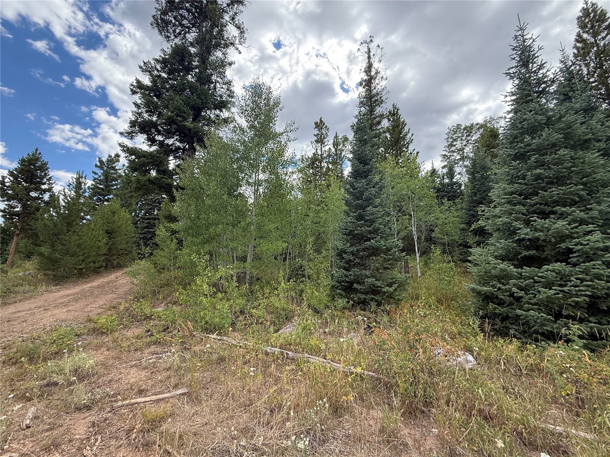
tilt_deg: +12.5
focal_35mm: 14
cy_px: 228
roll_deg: -0.7
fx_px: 247
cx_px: 305
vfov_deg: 85.7
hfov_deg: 102.1
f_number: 2.2
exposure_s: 1/569
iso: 64
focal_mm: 2.22
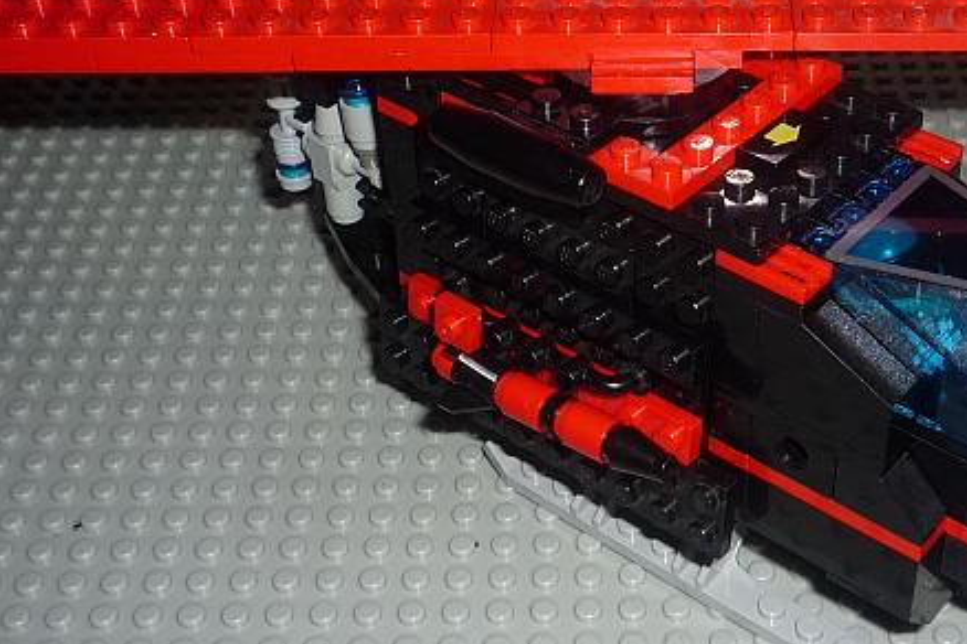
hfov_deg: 34.6
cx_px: 665
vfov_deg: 23.7
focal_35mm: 57
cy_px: 247
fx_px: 1531
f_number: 4
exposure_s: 1/30
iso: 100
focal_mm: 5.2
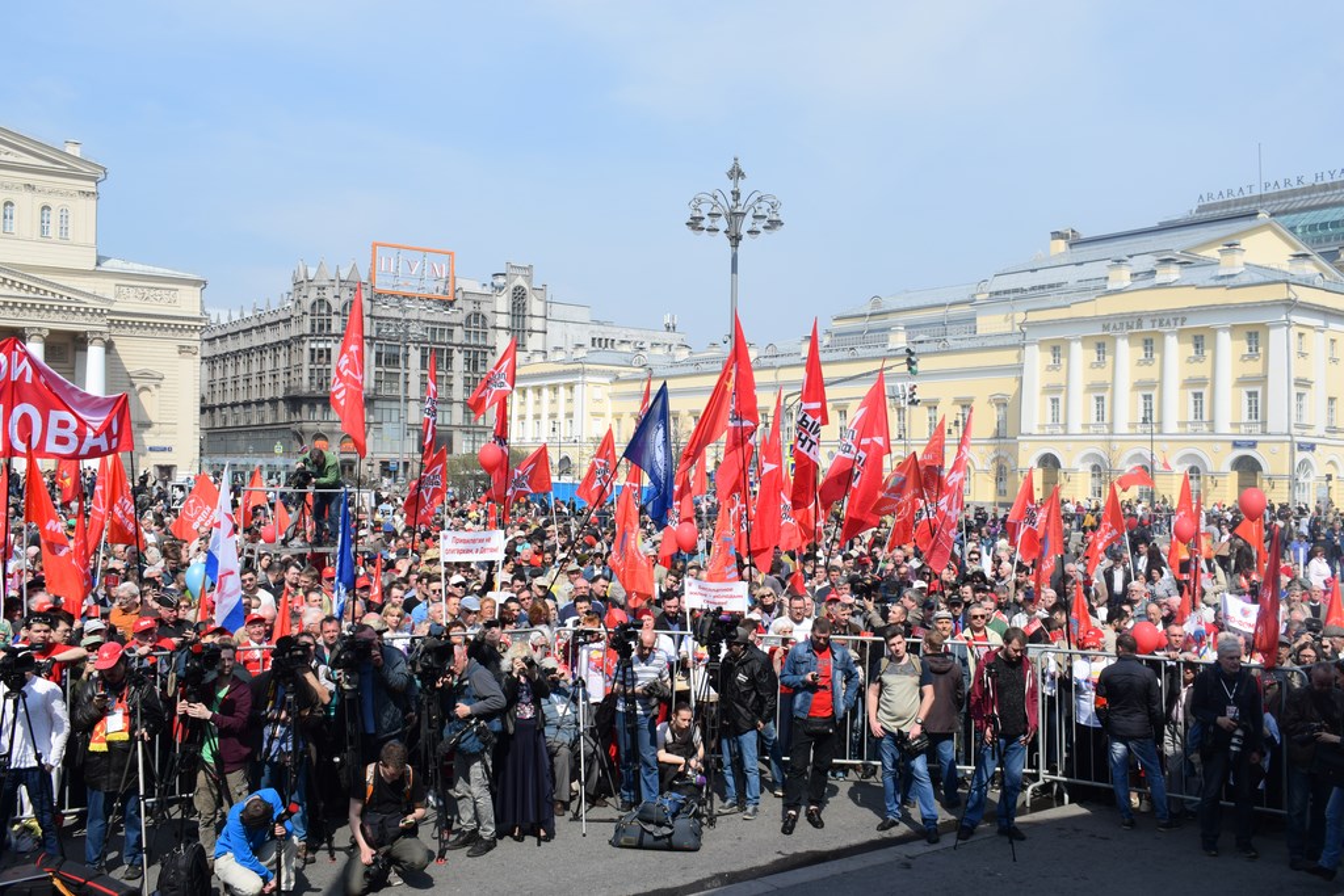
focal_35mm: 33
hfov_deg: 57.2
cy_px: 448
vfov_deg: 40.0
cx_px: 672
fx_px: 1232
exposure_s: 1/400
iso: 200
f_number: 10
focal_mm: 22
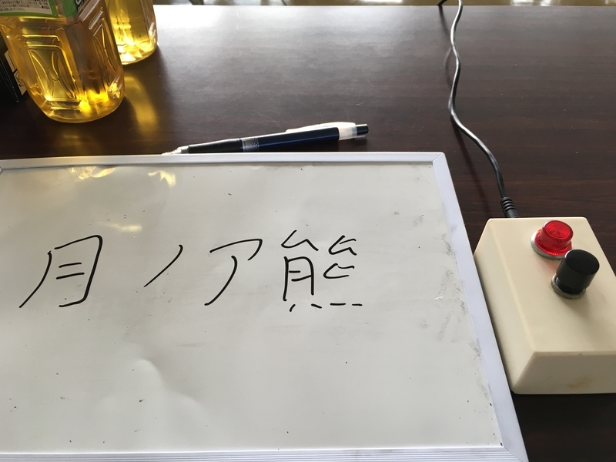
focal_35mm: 29
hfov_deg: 61.7
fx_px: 516
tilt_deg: -48.4
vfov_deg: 48.2
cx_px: 308
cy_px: 231
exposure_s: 1/40
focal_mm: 4.15
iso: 25
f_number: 2.2
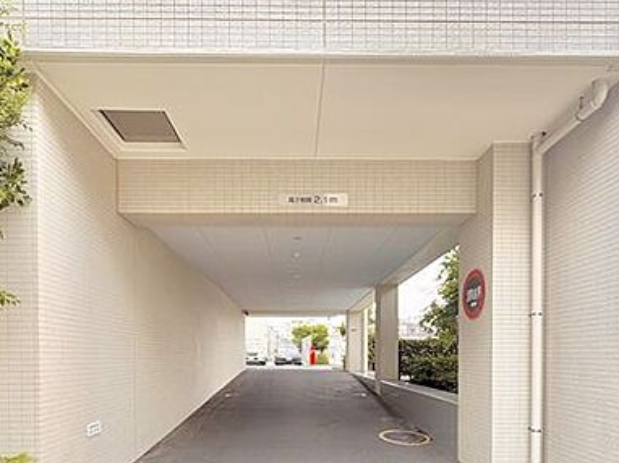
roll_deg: +0.6
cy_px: 361
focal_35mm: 22
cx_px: 300
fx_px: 393
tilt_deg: -0.8
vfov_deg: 57.1
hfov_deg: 76.4
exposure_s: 1/453
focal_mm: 2.22
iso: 64
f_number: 2.2
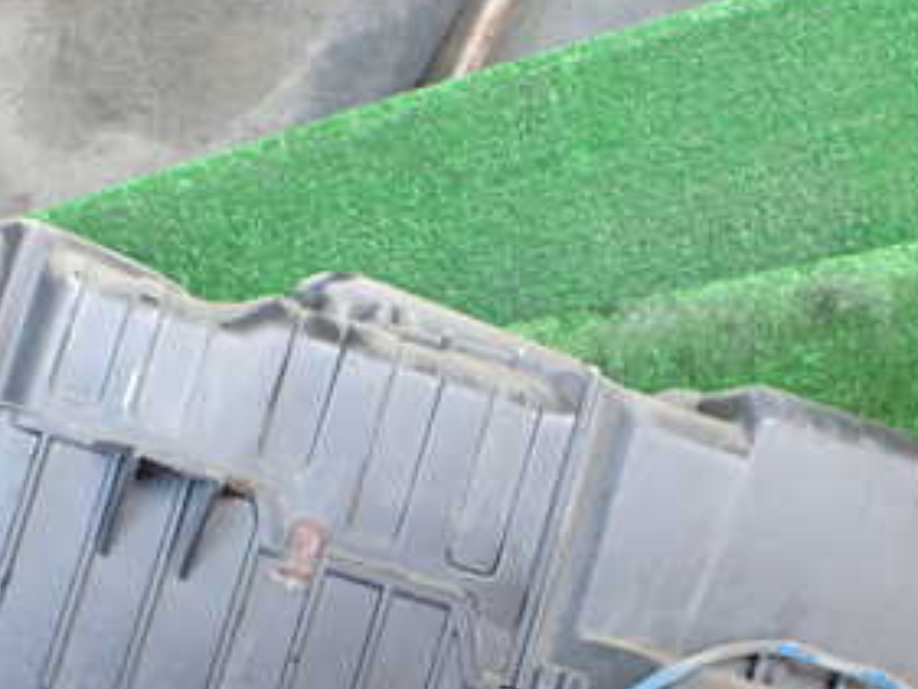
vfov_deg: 22.7
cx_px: 454
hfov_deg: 30.3
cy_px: 509
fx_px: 1698
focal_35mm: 64
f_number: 2.3
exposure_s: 1/125
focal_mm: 5.4
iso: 400
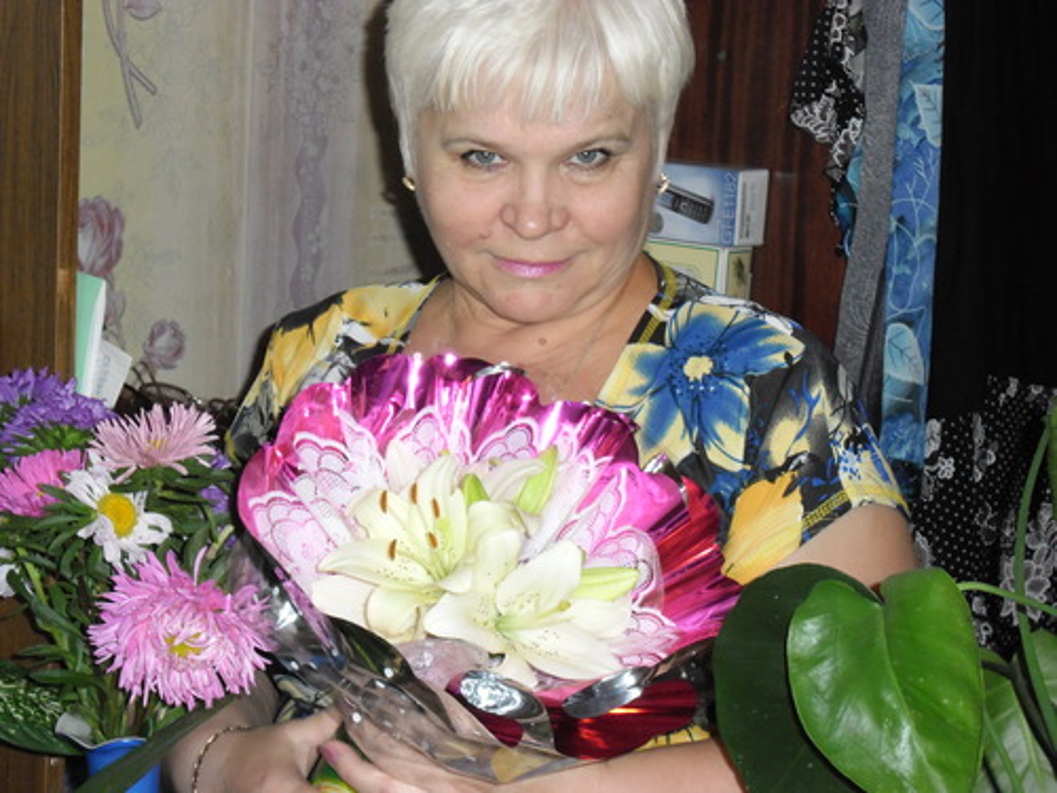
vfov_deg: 23.3
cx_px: 528
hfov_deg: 30.7
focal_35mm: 63
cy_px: 396
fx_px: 1924
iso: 200
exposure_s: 1/60
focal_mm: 11.2
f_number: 5.7
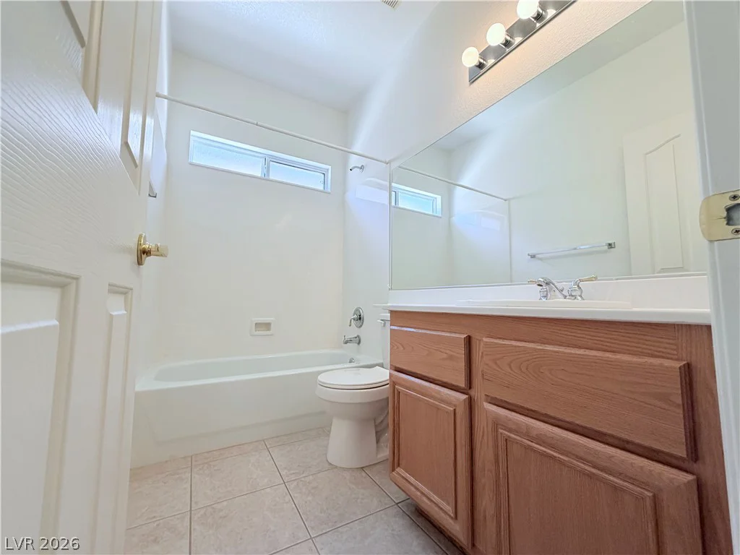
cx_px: 370
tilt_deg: +4.1
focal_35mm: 14
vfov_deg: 85.7
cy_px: 278
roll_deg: -0.1
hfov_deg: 102.1
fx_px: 299
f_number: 2.2
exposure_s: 1/120
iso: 250
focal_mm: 2.22
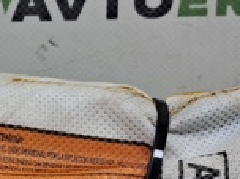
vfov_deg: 12.7
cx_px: -13
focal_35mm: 114
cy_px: 199
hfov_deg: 16.9
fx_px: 788
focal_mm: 4
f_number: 1.8
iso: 50
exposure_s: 1/100
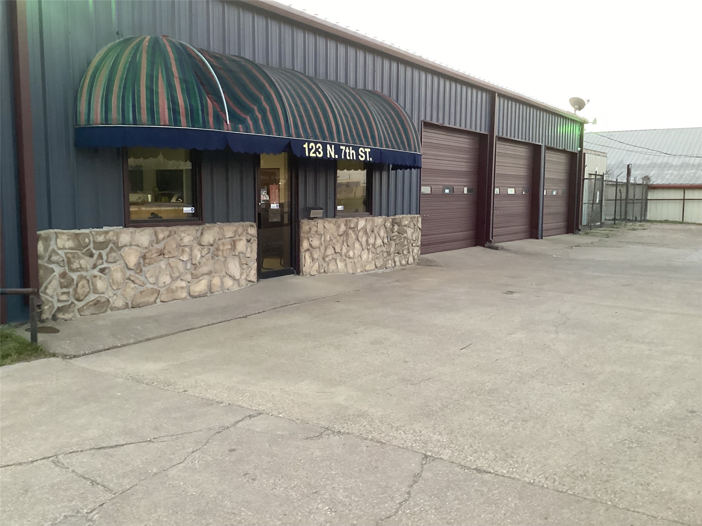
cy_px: 263
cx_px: 351
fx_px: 629
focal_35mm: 31
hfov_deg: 58.4
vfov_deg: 45.4
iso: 250
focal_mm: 3.3
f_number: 2.4
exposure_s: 1/40
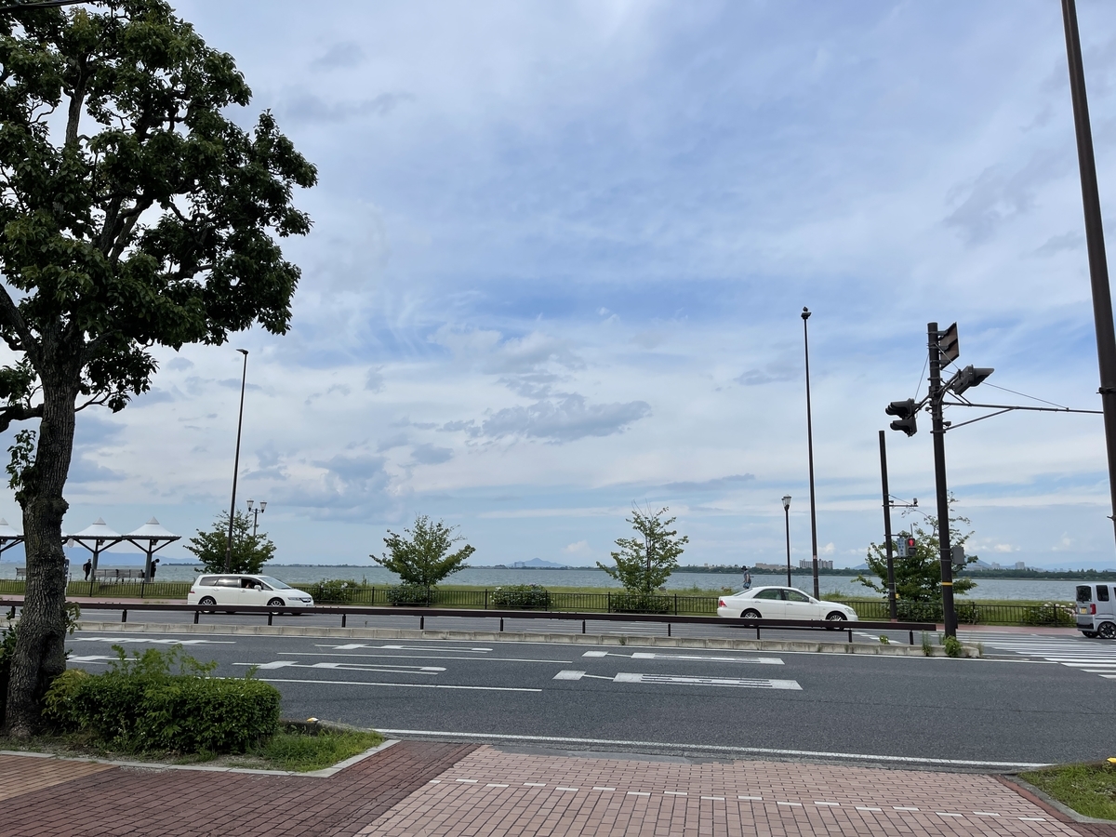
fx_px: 838
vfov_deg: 53.1
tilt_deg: +8.7
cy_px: 418
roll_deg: -0.9
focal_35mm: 26
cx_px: 558
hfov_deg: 67.3
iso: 32
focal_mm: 5.1
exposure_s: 1/4717
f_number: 1.6
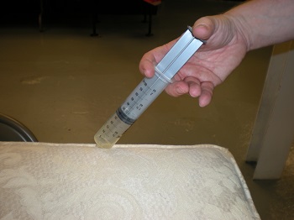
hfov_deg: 49.0
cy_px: 110
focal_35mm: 38
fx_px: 323
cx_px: 147
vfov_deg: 37.7
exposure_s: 1/31.2
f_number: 3.1
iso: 64
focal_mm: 6.3
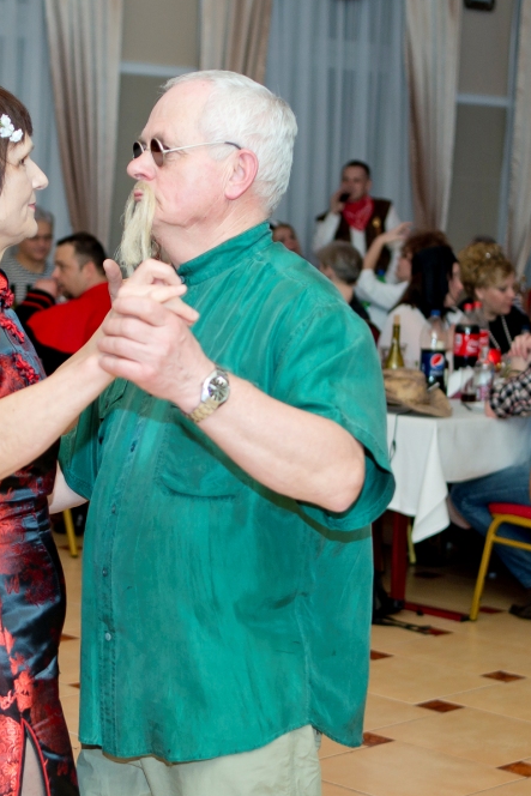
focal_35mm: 54
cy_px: 596
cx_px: 146
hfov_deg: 24.8
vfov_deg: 36.0
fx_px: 1194
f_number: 2.8
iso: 320
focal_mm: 35
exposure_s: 1/320
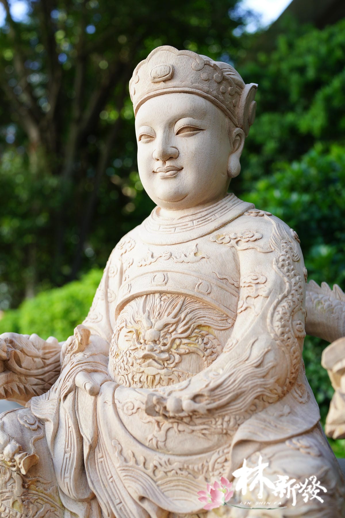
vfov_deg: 54.4
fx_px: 503
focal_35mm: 35
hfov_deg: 37.9
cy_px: 259
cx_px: 172
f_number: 6.3
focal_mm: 35
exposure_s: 1/125
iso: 320
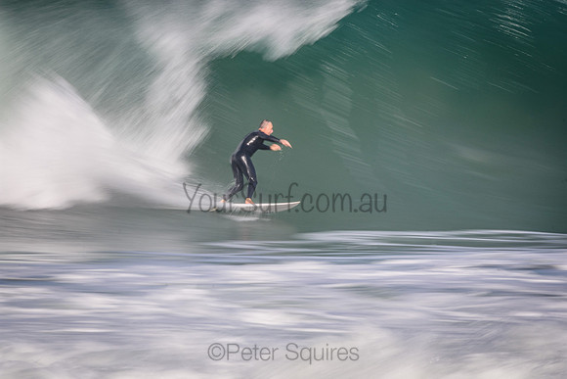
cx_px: 284
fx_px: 11815
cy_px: 190
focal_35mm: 750
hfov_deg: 2.7
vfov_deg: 1.8
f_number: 20
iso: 100
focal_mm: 500
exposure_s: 1/20
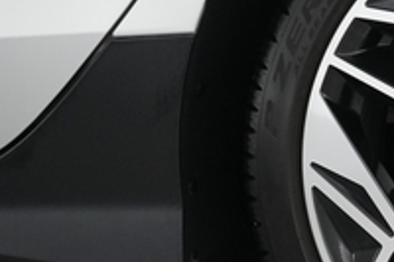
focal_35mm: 80
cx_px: 571
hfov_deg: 21.7
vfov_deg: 17.0
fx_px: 875
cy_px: 173
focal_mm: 25
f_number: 2.8
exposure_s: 1/160
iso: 4000
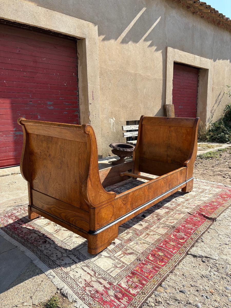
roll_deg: +0.6
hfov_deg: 53.1
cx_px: 116
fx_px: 231
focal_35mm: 26
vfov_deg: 67.3
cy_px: 154
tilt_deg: -9.1
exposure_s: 1/2283
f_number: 1.6
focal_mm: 5.96
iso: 50
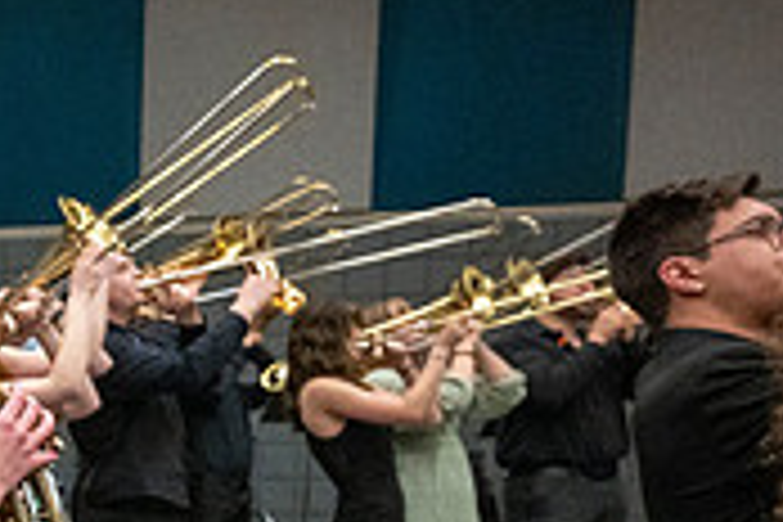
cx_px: -504
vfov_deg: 16.5
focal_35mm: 80
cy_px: 592
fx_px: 1740
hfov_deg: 20.3
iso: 10000
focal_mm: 24
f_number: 4
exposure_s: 1/500
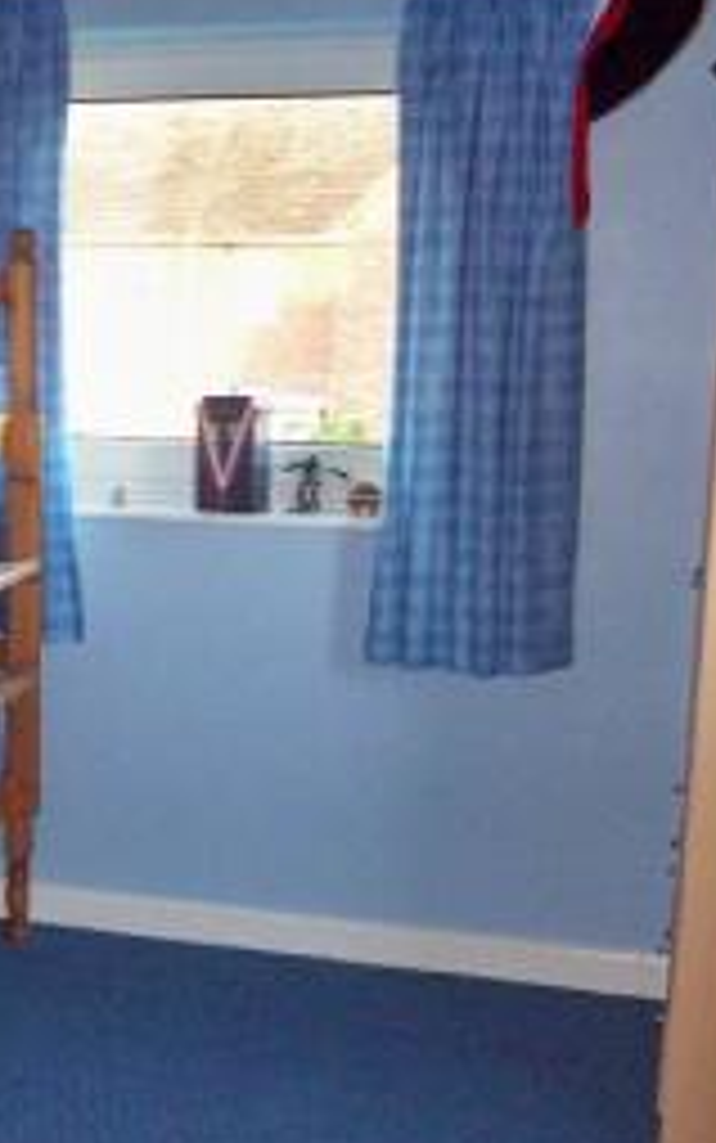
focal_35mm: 56
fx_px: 1746
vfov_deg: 36.2
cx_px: 74
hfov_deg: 22.6
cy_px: 637
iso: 125
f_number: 2.8
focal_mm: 3.8
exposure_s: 1/30
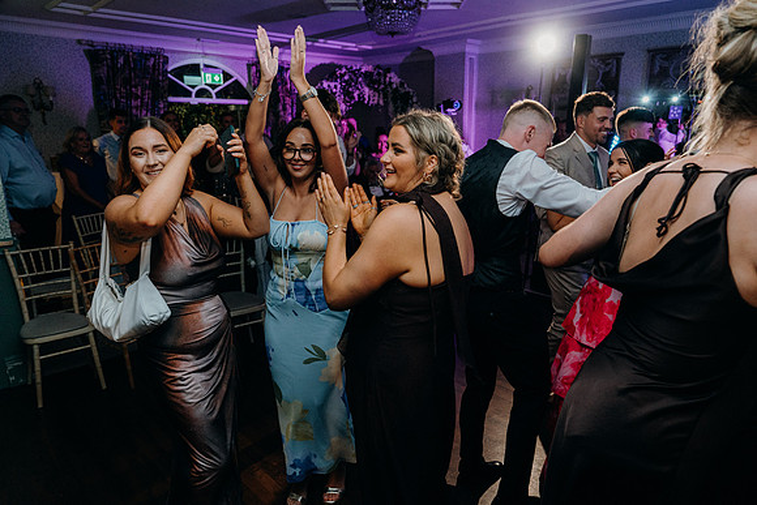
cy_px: 252
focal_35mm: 24
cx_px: 378
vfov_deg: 53.2
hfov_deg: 73.7
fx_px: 505
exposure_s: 1/160
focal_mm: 24
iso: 2500
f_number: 3.5
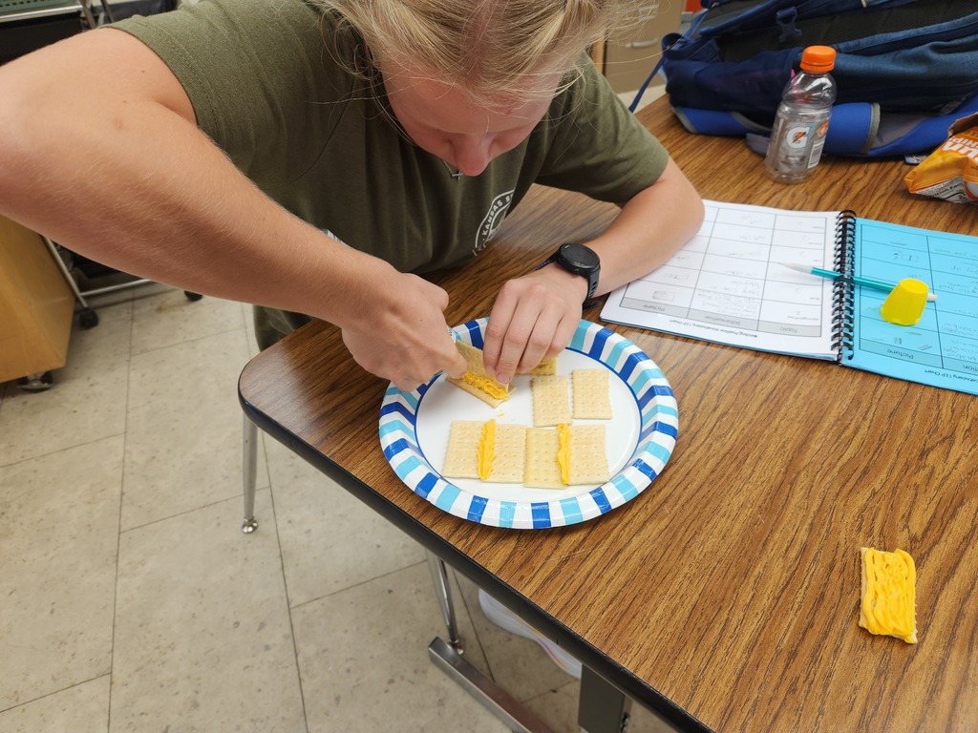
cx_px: 489
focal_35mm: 23
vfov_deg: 58.9
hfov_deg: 73.9
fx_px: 650
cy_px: 366
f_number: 1.8
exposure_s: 1/120
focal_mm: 5.4
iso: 50
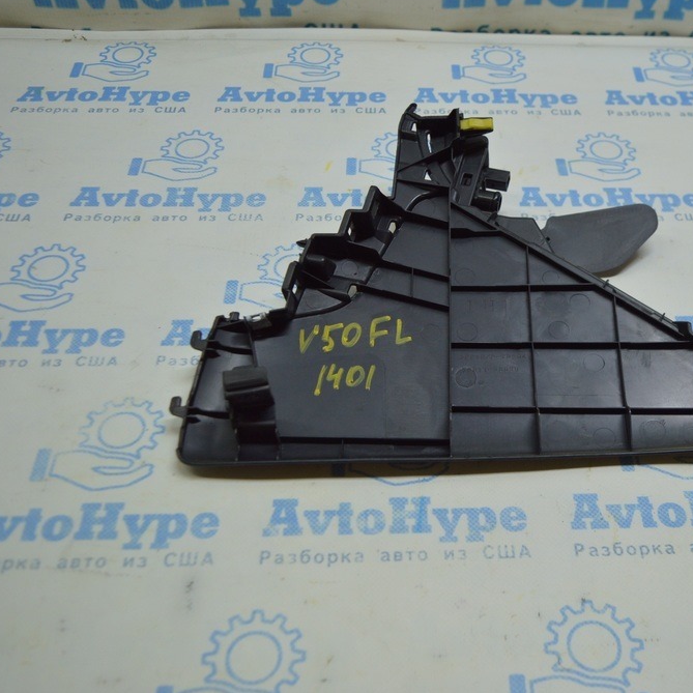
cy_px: 343
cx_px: 439
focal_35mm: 39
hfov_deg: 42.5
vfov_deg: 42.8
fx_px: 883
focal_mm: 20
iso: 400
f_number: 3.8
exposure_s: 1/125
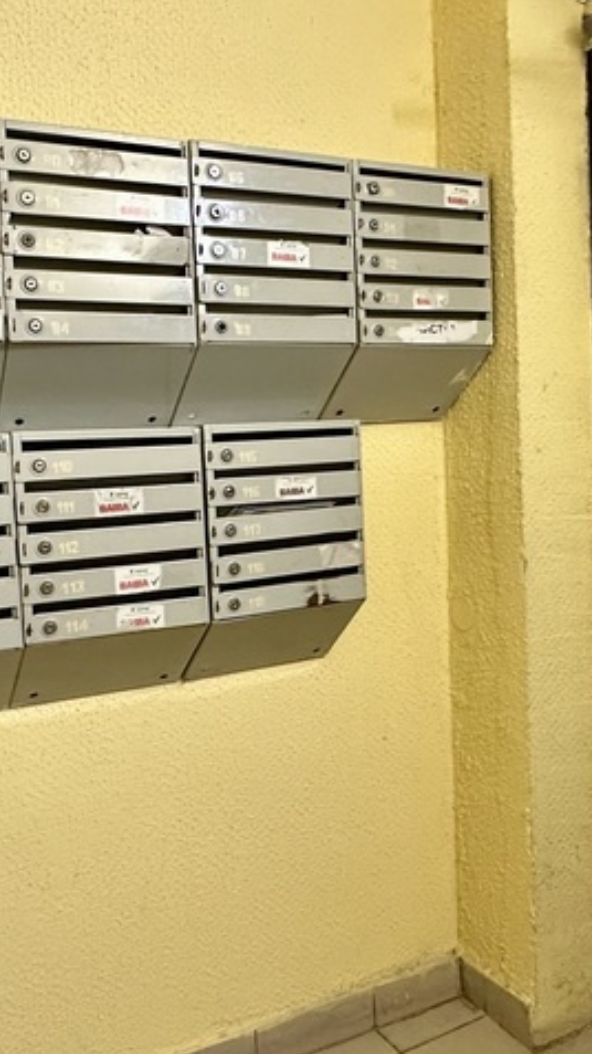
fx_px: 894
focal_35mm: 32
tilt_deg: -3.8
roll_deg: +3.0
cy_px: 506
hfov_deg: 36.5
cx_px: 234
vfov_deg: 61.0
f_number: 2.2
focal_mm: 2.22
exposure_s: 1/50
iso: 400
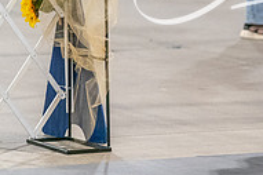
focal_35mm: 340
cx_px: 333
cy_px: 49
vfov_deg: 4.0
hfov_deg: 6.0
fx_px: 2482
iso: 6400
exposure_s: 1/250
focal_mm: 112
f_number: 3.5
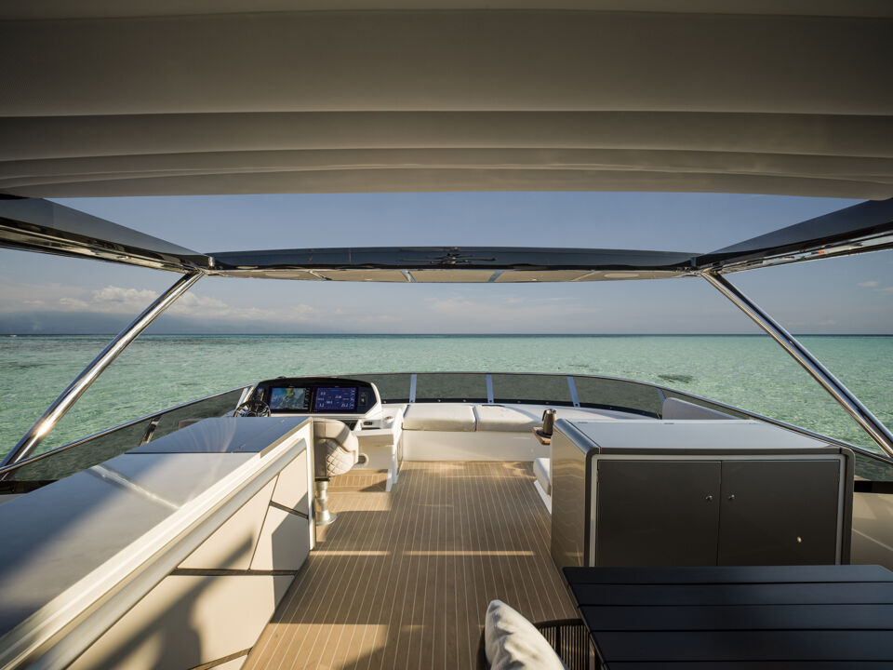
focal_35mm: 16
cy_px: 335
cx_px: 446
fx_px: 413
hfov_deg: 94.5
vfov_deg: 78.1
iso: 200
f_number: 6.8
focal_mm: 21
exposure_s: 1/500
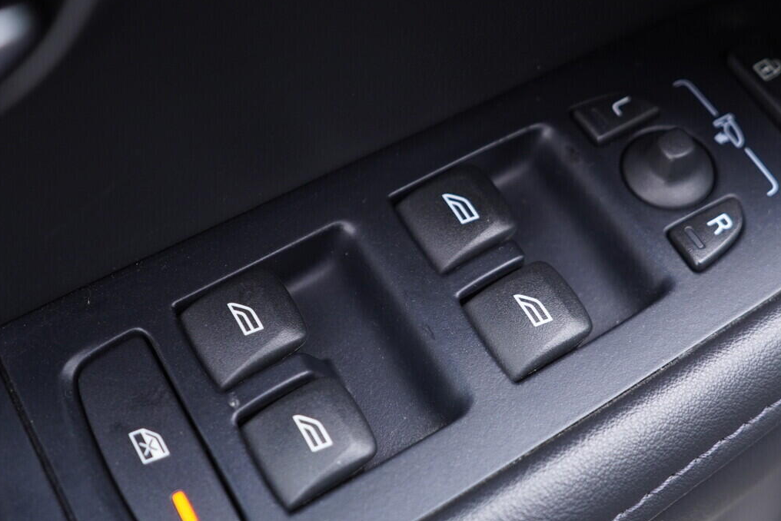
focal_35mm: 51
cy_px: 266
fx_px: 1107
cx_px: 509
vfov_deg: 26.5
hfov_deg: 38.5
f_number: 2.8
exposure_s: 1/40
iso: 400
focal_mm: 24
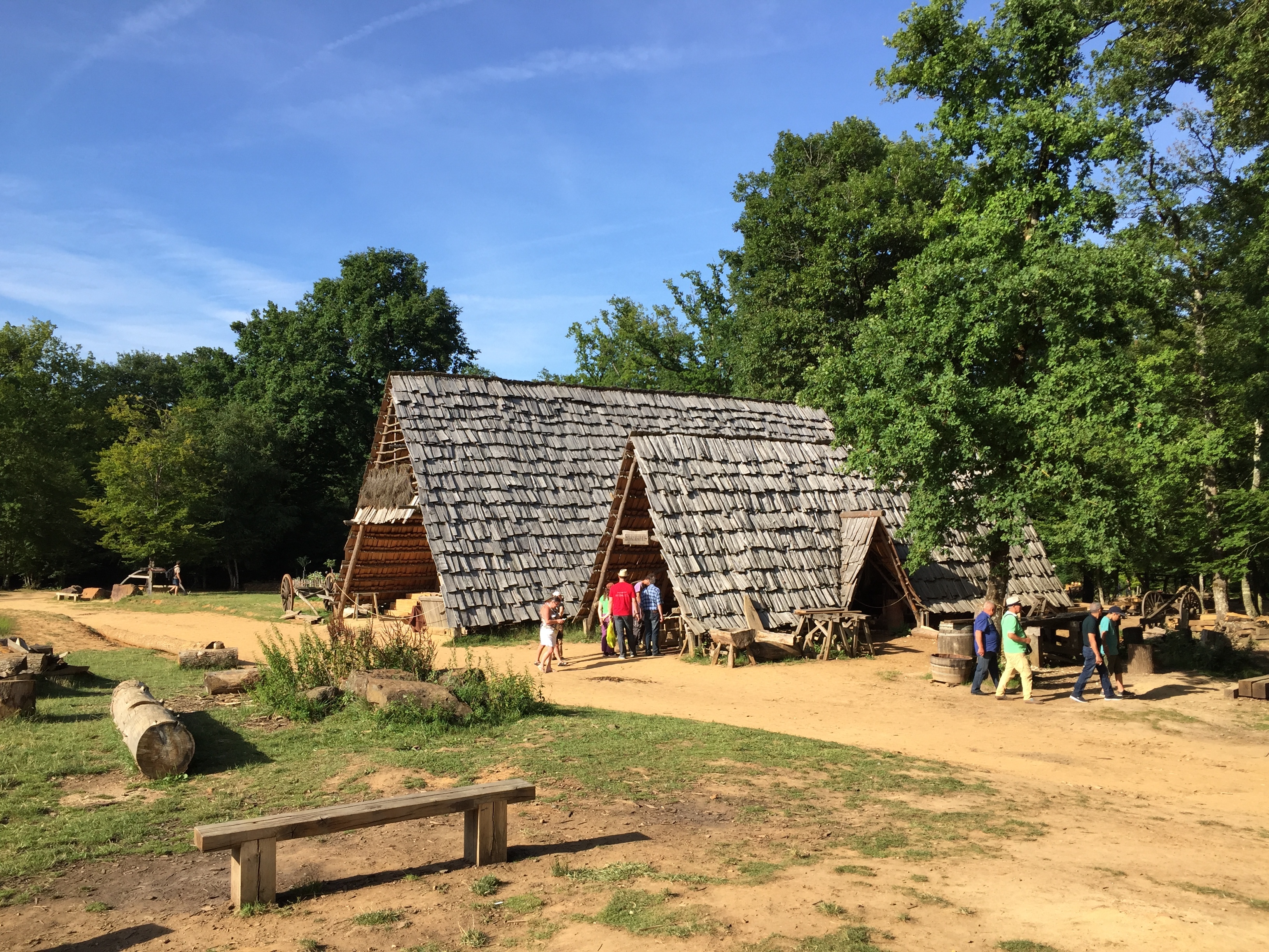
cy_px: 476
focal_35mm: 29
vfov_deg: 48.2
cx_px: 634
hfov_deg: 61.7
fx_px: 1063
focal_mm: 4.15
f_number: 2.2
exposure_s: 1/1014
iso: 32
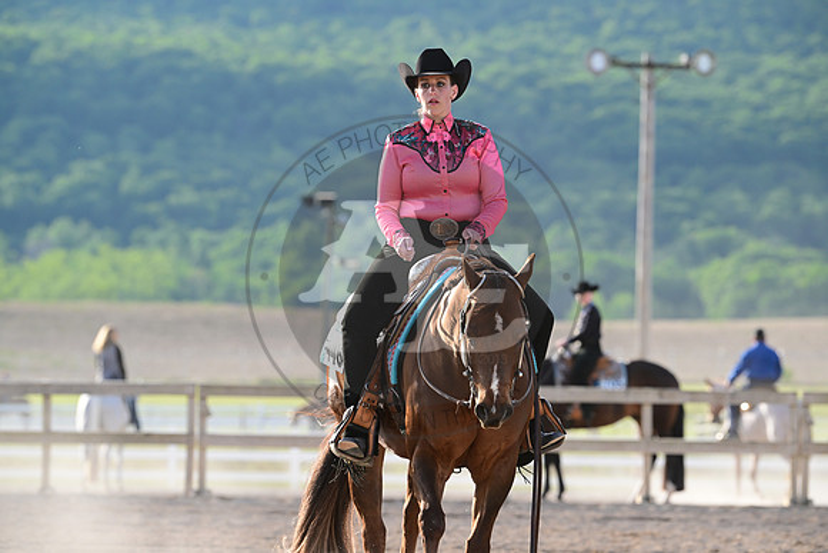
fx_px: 4601
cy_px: 276
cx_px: 414
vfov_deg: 6.9
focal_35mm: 200
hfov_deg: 10.3
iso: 1000
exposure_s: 1/2000
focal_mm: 200
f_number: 5
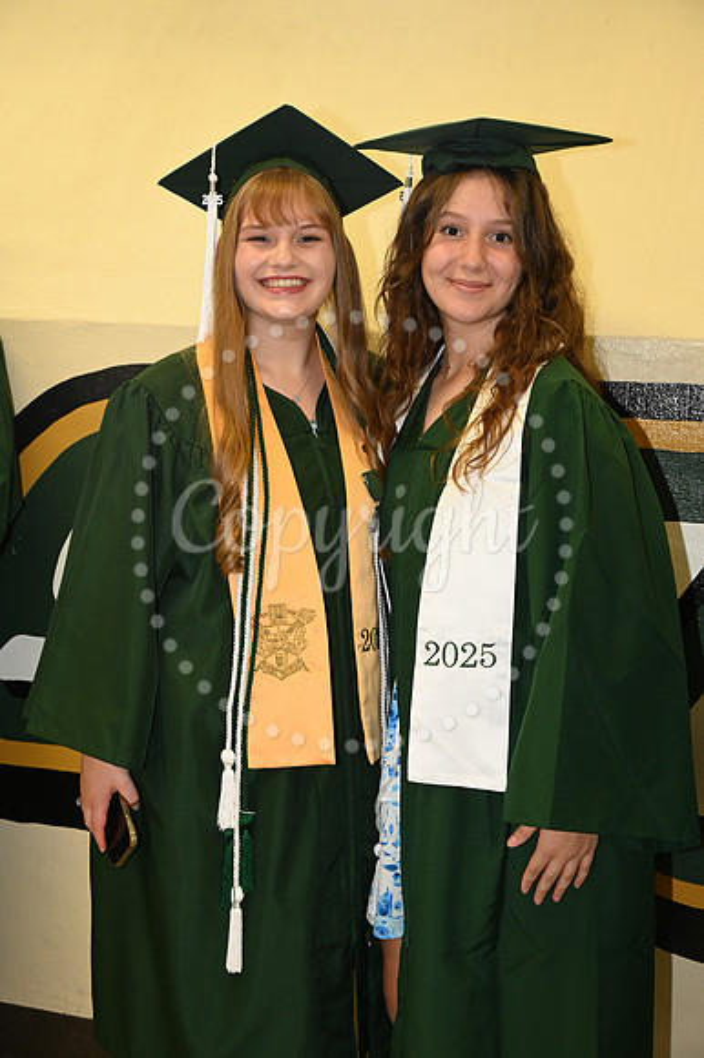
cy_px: 529
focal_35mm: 47
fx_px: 1380
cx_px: 352
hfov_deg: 28.6
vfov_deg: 41.9
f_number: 5.6
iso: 1600
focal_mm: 47
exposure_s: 1/60
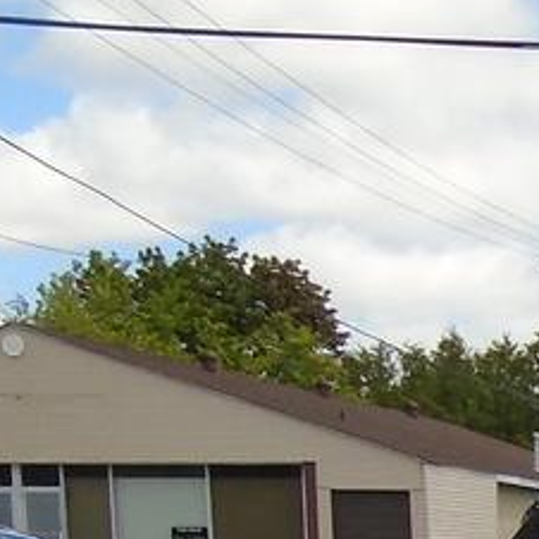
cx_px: 1161
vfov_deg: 12.2
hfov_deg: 11.7
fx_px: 2290
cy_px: 1004
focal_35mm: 130
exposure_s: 1/1000
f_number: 3.2
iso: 100
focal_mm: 4.6
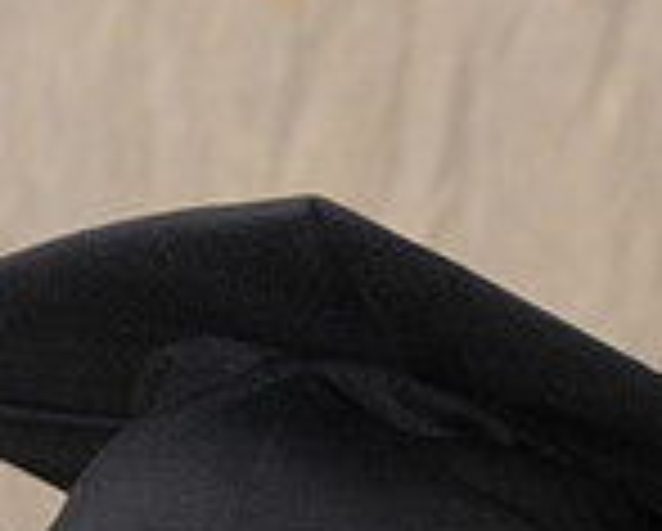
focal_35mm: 388
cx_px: 254
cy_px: 994
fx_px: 7612
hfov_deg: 5.0
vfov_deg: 4.0
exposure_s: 1/40
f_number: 5.6
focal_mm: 70
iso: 200
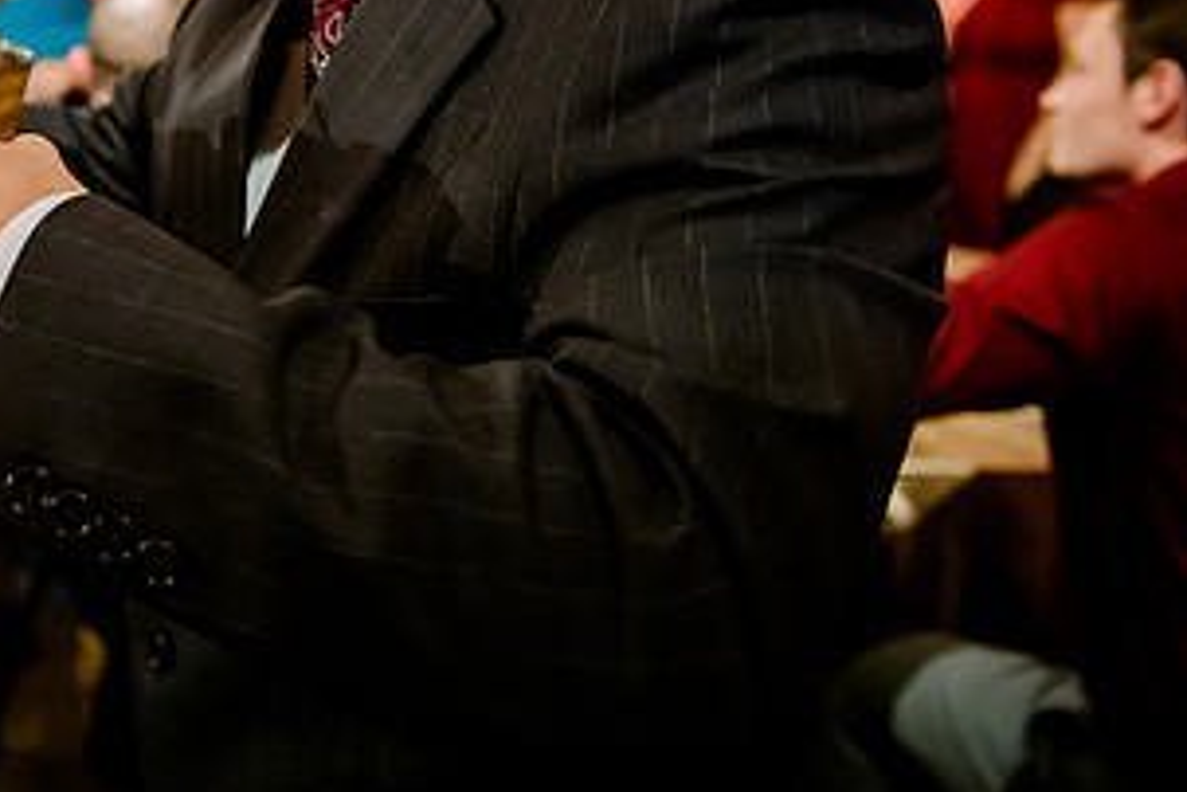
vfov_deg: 28.2
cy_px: 92
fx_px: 1517
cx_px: 59
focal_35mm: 46
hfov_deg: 38.9
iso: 5000
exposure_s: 1/160
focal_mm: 24
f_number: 2.8
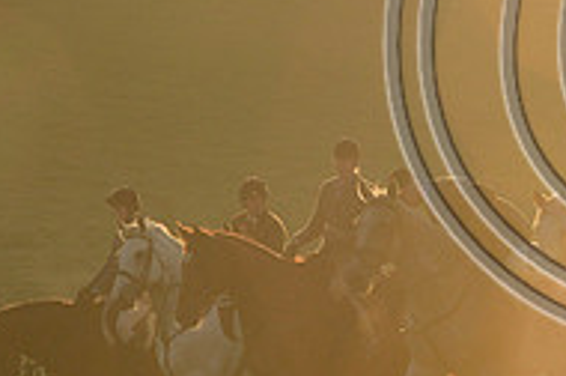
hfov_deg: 5.0
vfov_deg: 3.3
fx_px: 6467
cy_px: 3
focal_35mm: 412
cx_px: 658
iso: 1600
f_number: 13
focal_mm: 135
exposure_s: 1/800
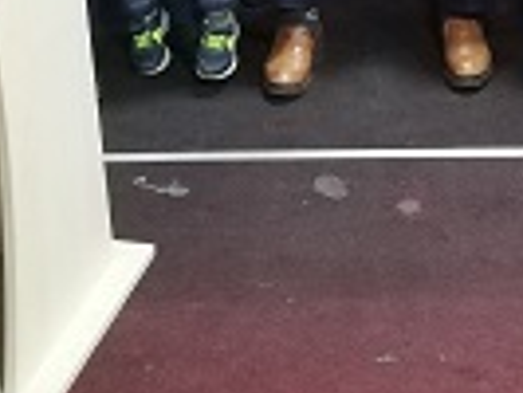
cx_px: 340
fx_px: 1875
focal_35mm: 124
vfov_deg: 11.4
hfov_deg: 15.9
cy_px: -244
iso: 640
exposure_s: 1/20
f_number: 2.2
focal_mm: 3.81
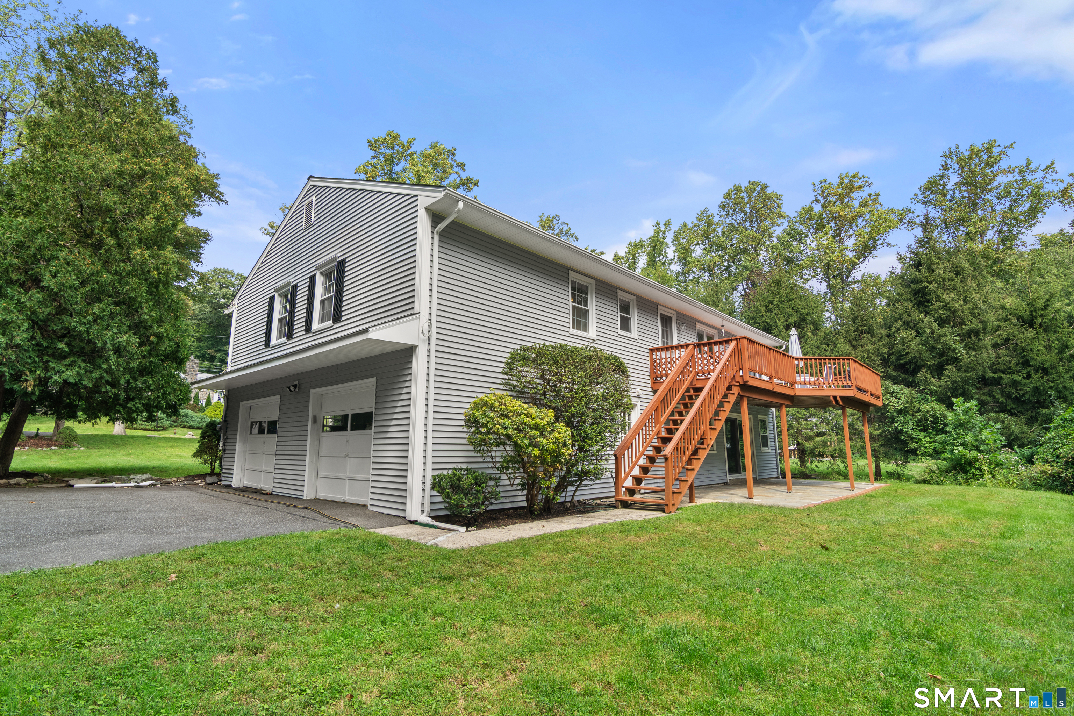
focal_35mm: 16
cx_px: 537
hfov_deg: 96.7
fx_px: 477
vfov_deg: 73.7
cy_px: 358
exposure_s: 1/25
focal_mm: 11
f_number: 8
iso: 100
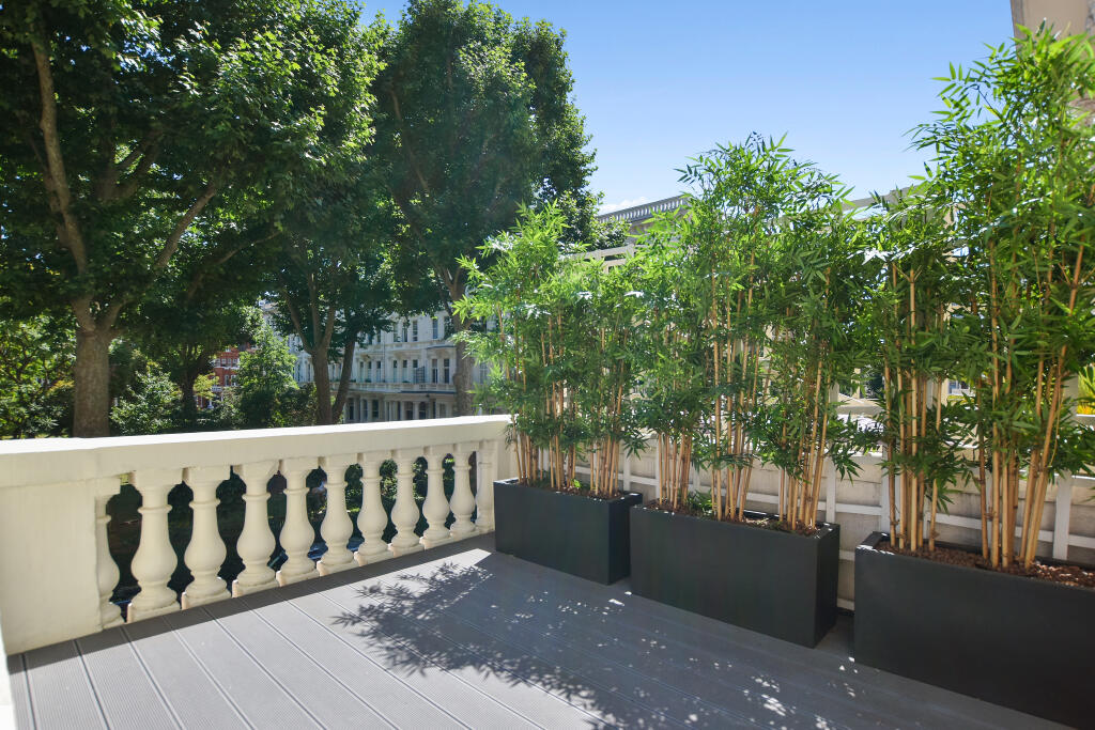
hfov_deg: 95.0
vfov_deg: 72.1
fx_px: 502
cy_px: 365
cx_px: 548
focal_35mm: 16
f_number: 5.6
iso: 200
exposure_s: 1/640
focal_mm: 11
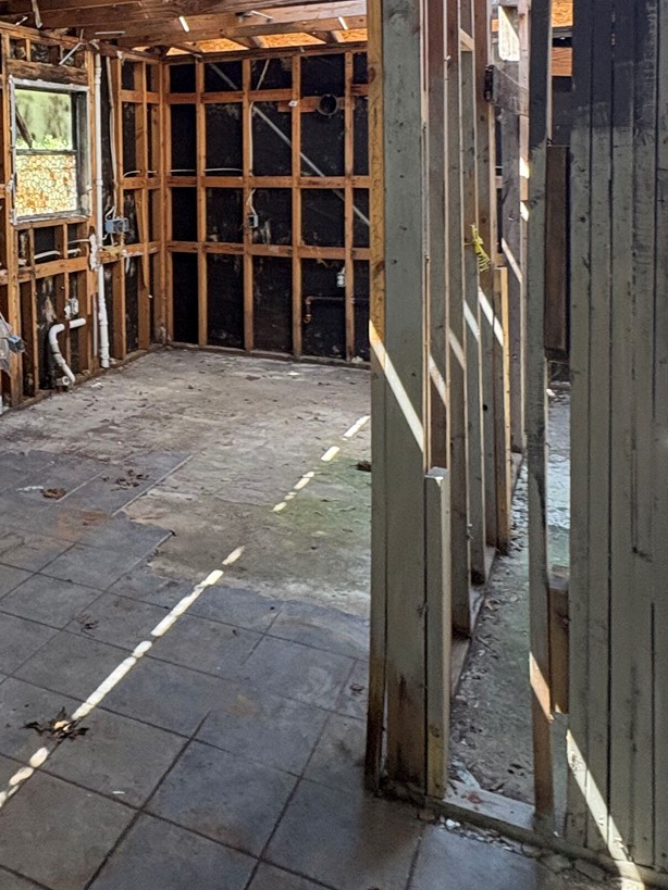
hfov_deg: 38.4
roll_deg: +1.1
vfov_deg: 49.8
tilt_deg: +0.3
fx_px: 901
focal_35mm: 35
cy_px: 188
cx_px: 92
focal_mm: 2.22
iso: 320
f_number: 2.2
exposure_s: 1/60
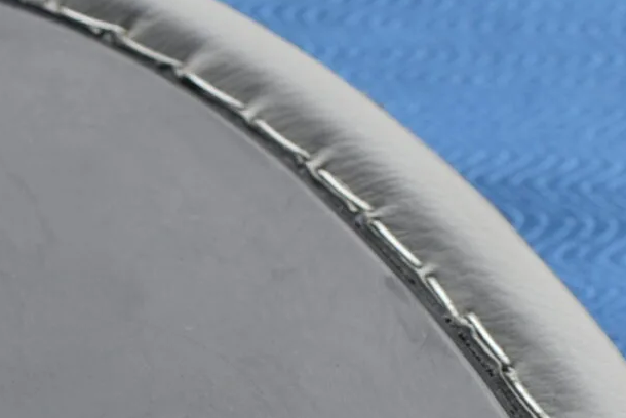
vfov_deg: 9.0
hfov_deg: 13.1
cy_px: 536
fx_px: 2628
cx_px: -187
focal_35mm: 151
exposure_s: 1/250
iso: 200
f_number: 6.3
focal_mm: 24
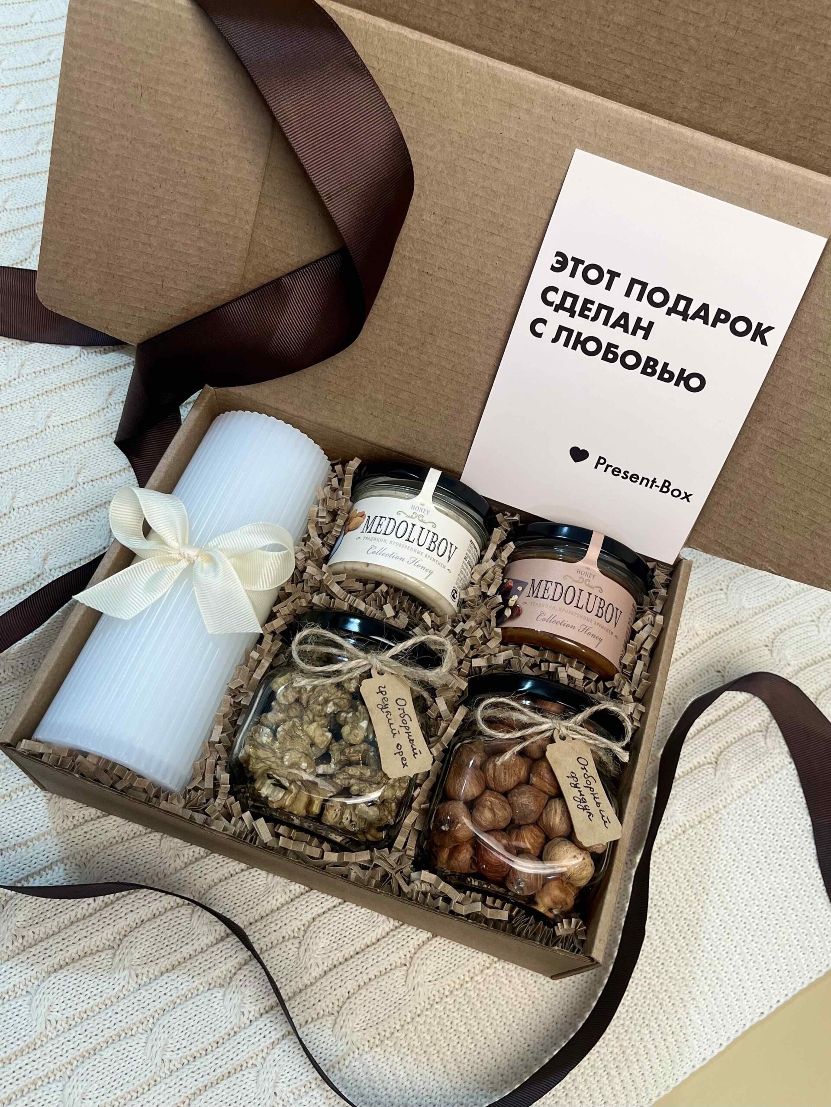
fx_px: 832
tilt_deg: -58.9
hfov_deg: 53.1
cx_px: 416
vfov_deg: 67.3
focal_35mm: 26
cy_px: 554
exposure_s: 1/100
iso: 64
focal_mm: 5.1
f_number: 1.6
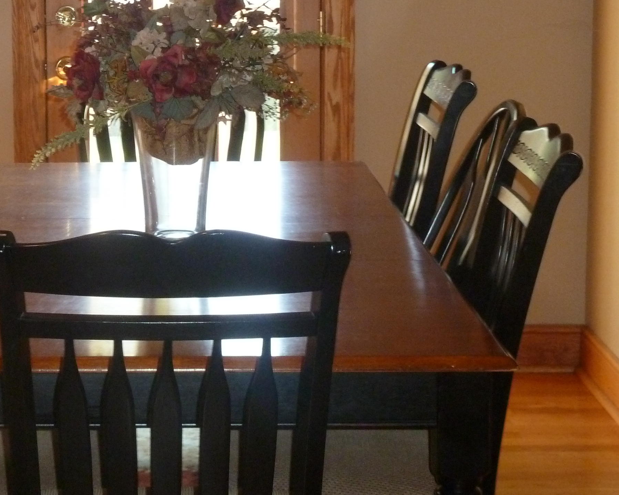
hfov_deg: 18.5
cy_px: 115
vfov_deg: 14.9
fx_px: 1887
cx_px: 136
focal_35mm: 103
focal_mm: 10.3
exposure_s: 1/30
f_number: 4
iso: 400
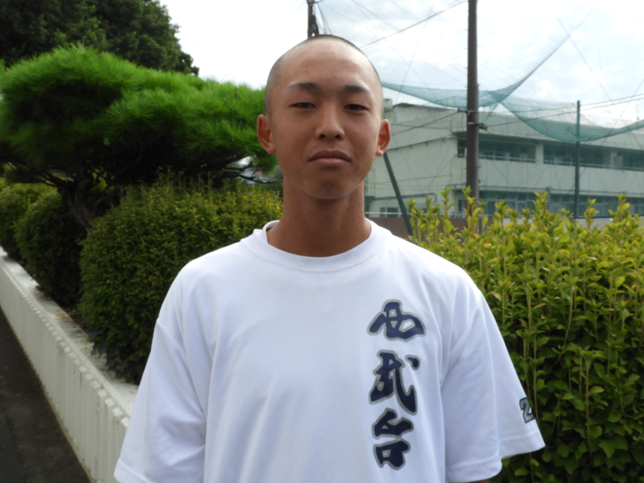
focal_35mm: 35
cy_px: 242
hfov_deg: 52.6
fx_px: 651
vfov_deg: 40.7
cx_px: 322
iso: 100
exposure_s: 1/160
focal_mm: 6.3
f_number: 7.6
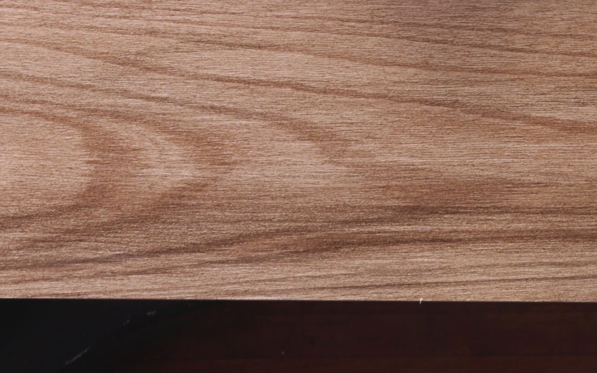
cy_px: -539
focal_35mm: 320
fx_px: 5207
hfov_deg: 6.3
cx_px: 1446
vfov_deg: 4.0
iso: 100
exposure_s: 1/125
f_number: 18
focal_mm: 50
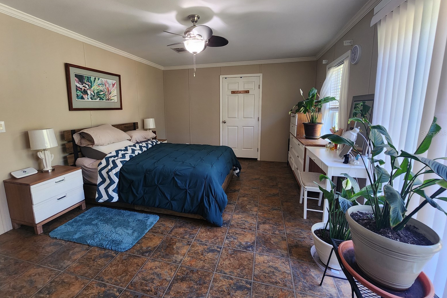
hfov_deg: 104.2
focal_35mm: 14
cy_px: 133
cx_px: 216
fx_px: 174
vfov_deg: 80.9
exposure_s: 1/60
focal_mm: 2.2
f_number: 2.2
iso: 200
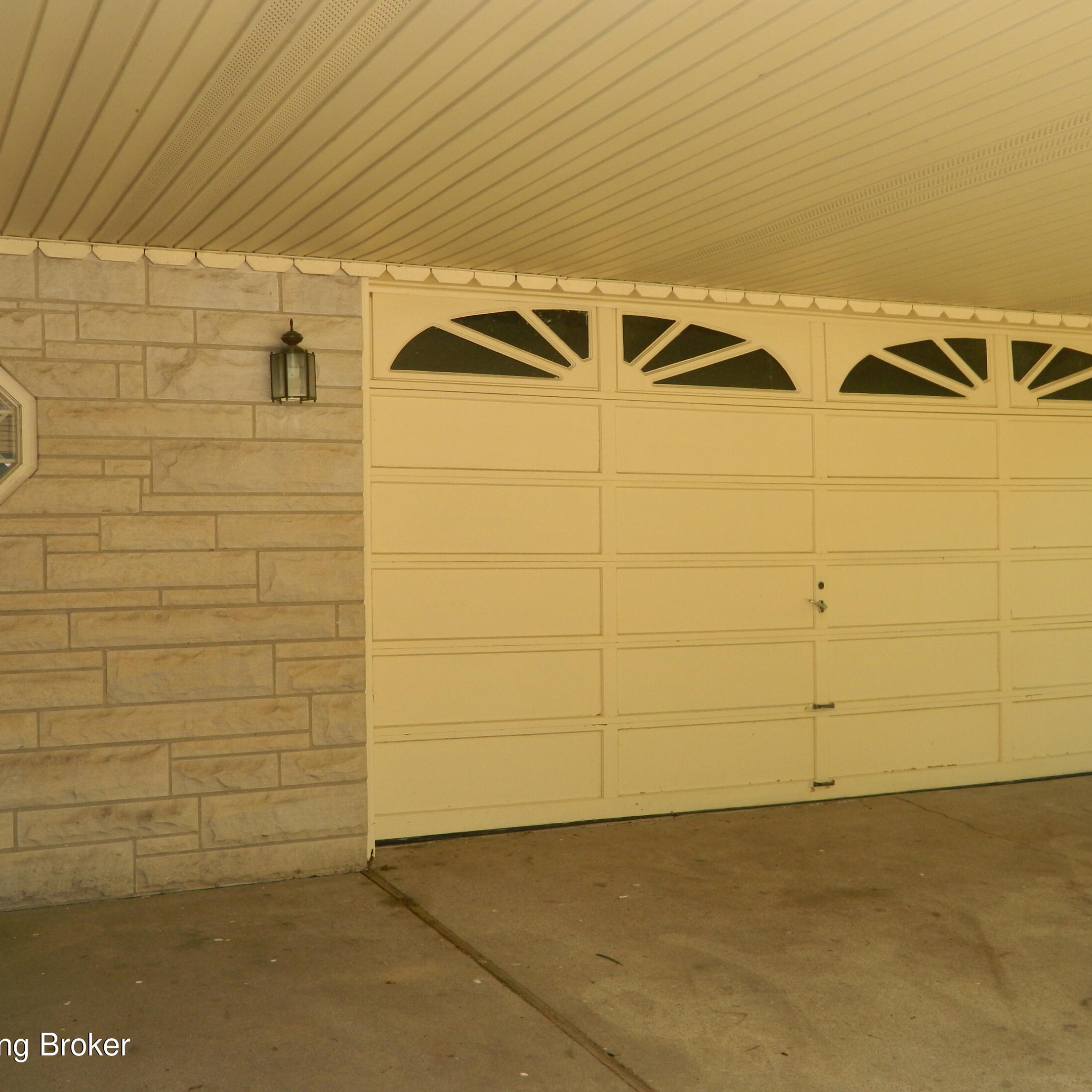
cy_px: 540
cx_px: 577
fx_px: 1499
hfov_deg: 40.0
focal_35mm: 42
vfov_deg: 40.0
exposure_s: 1/125
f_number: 3.3
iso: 110
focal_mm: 6.2
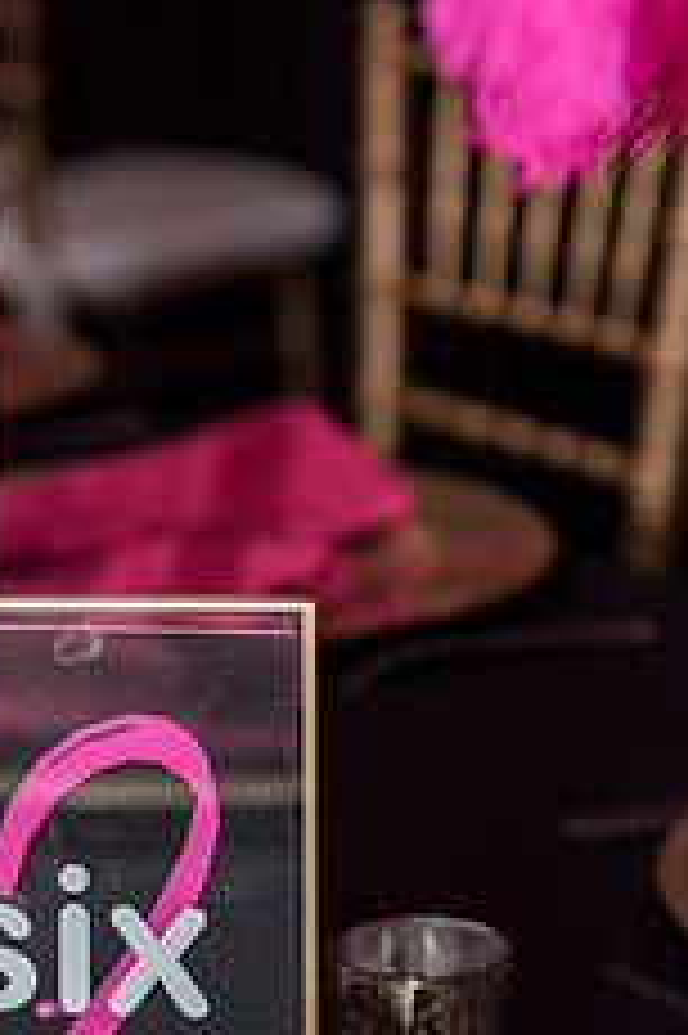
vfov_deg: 14.9
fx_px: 3933
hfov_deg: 9.9
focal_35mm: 137
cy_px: 788
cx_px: 45
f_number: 4
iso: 800
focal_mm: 70
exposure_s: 1/125
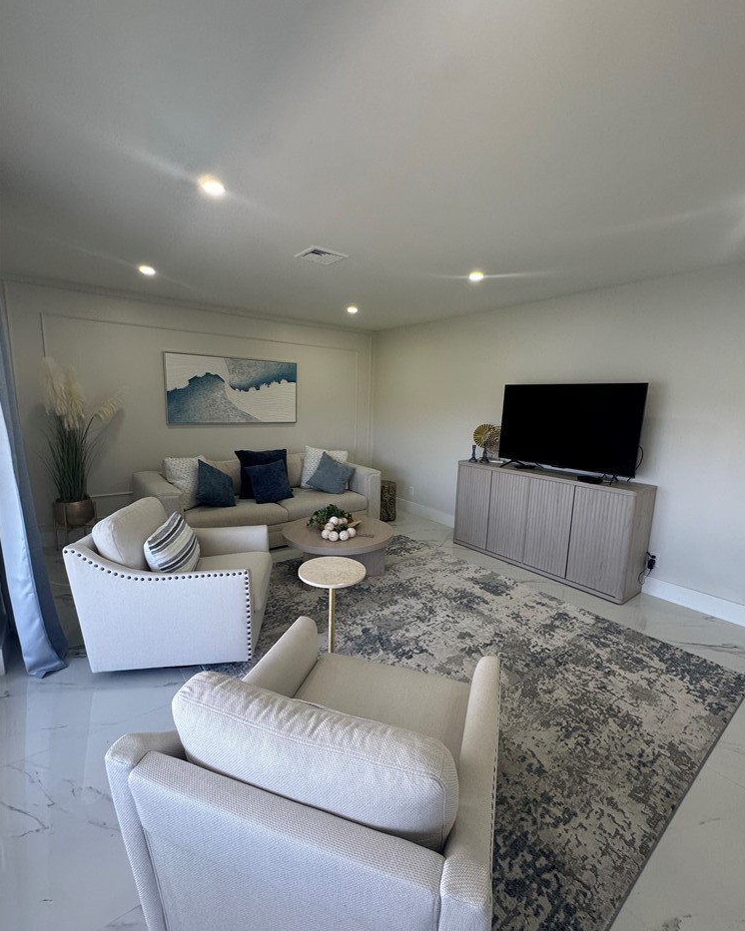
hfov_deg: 84.0
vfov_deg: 96.8
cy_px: 468
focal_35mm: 15
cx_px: 380
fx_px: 414
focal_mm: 2.22
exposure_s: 1/120
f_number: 2.2
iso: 160
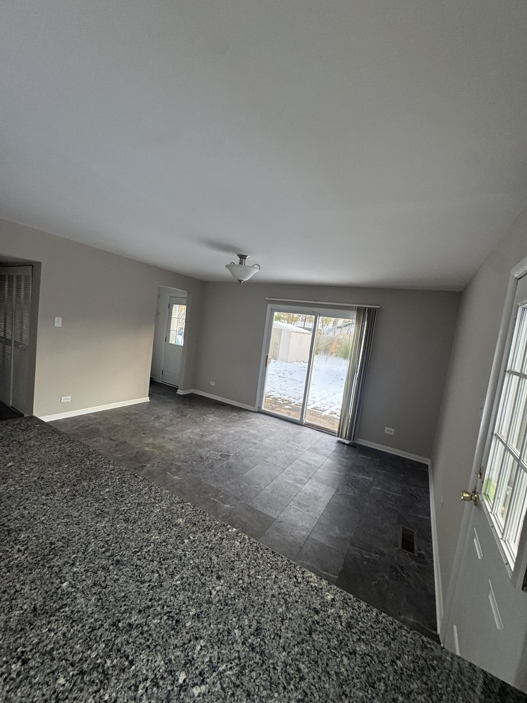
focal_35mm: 14
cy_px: 352
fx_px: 284
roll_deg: -7.7
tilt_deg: -5.2
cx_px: 264
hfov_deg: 85.7
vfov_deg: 102.1
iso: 250
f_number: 2.2
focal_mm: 2.22
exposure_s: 1/99
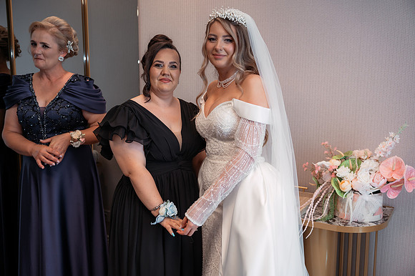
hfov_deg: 55.8
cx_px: 208
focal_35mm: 34
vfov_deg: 38.8
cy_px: 138
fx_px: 392
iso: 640
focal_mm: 34
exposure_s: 1/200
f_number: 2.8
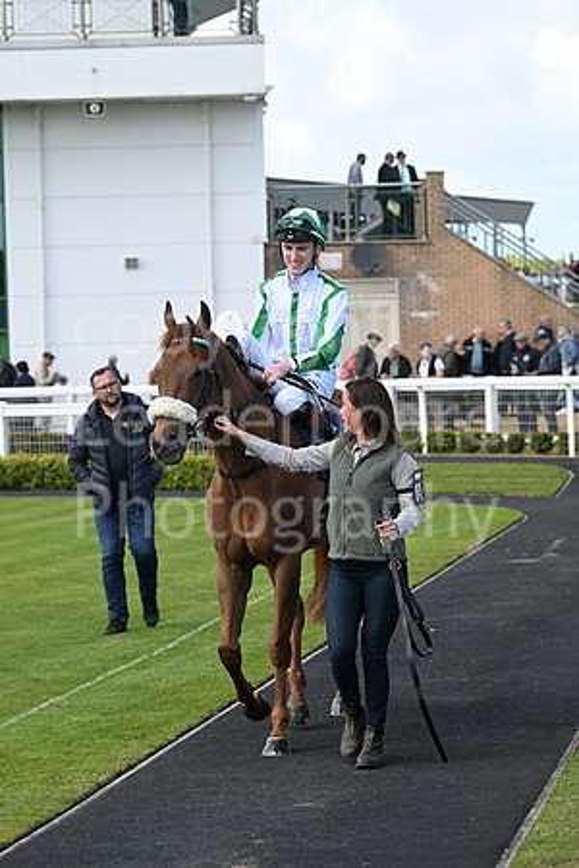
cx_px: 290
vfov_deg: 15.8
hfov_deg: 10.5
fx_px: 3136
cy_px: 434
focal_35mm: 130
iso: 400
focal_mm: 130
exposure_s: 1/640
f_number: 6.3
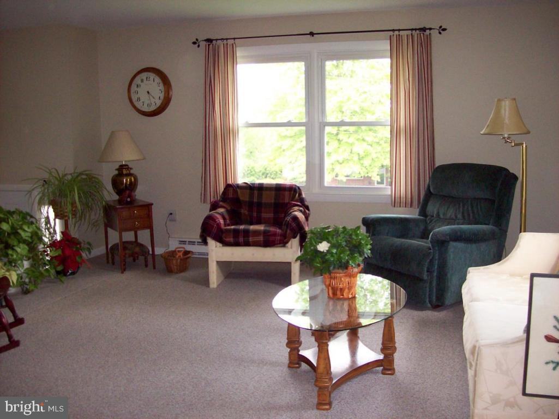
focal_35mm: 36
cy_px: 210
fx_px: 581
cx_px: 280
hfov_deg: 51.4
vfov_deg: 39.6
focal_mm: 6
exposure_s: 1/64
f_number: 2.7
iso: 140
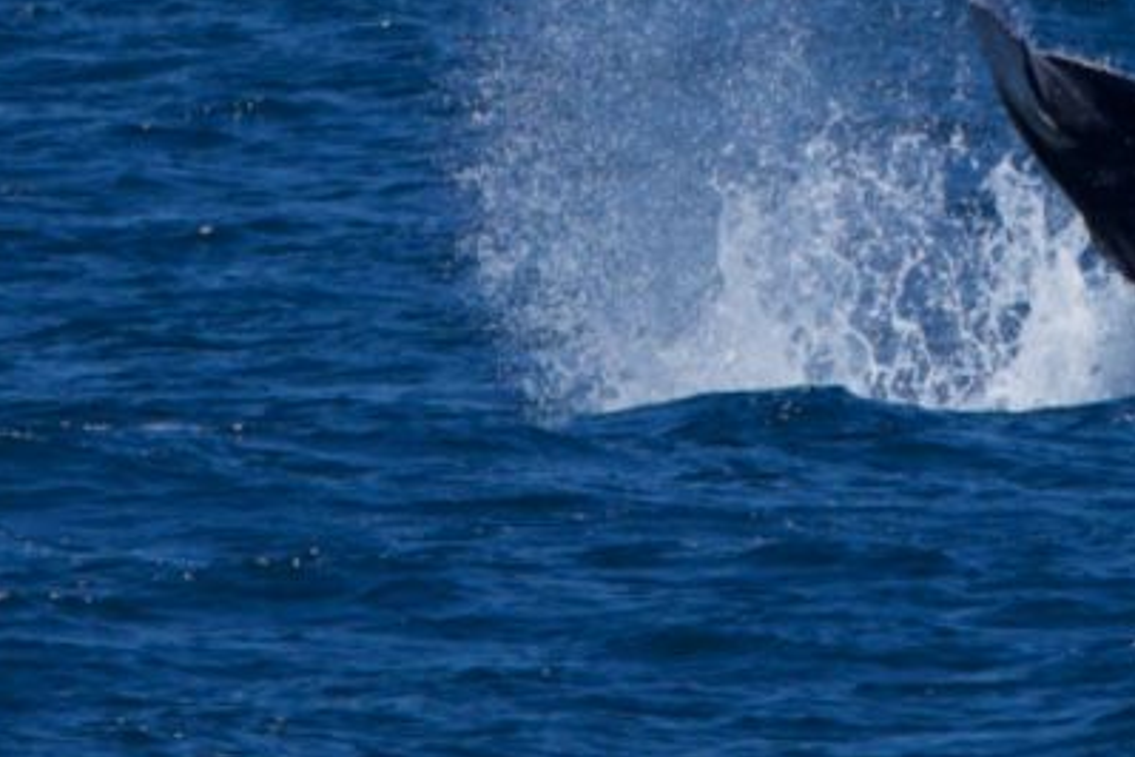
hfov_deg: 1.7
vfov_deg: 1.1
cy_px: 110
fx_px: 37925
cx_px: 1107
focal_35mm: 1203
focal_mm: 600
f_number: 8
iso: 800
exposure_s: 1/3200
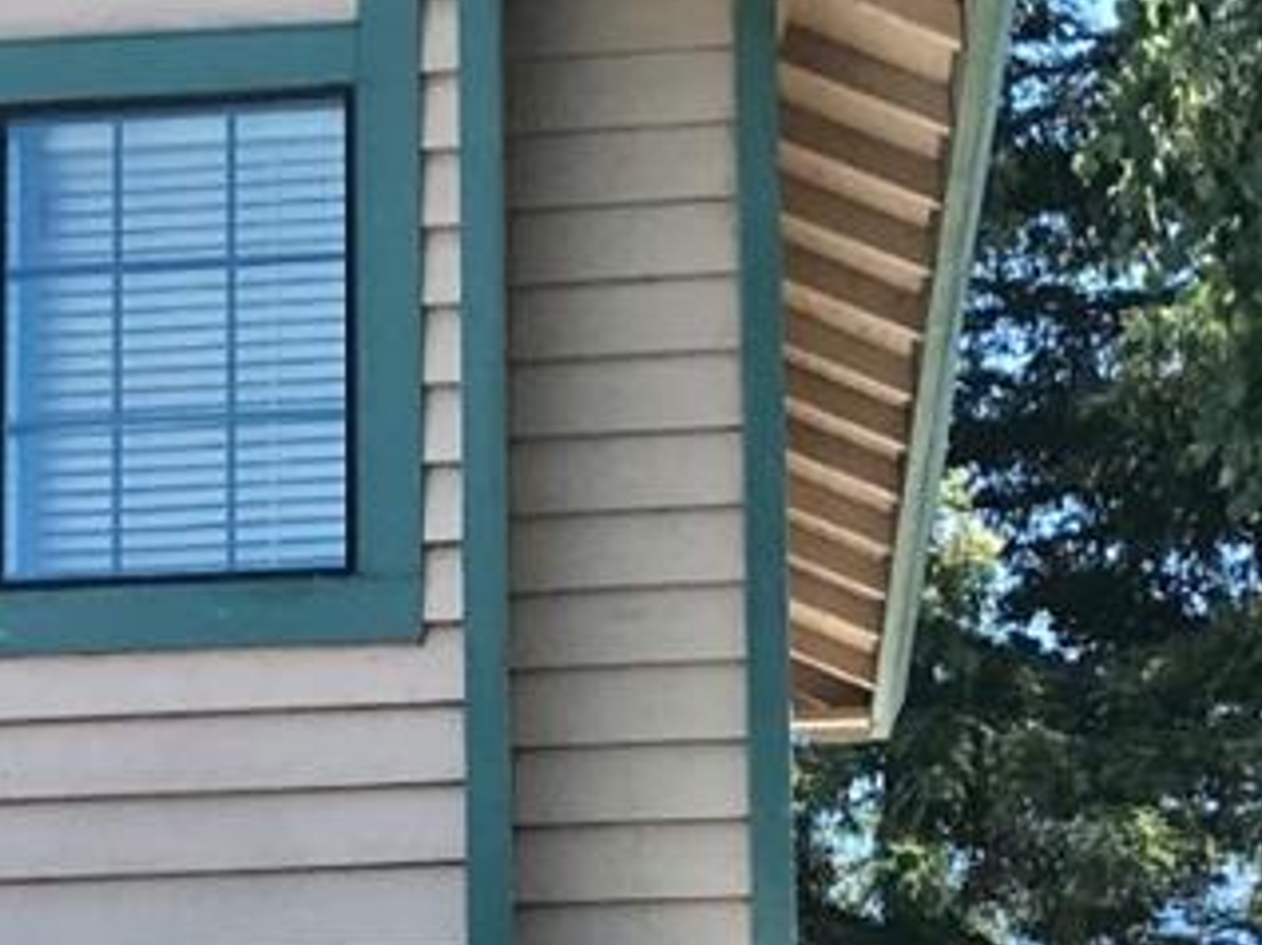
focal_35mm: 132
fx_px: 4809
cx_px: -12
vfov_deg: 10.9
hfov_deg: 14.7
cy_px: 1279
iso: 20
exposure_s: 1/785
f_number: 1.8
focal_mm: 3.99
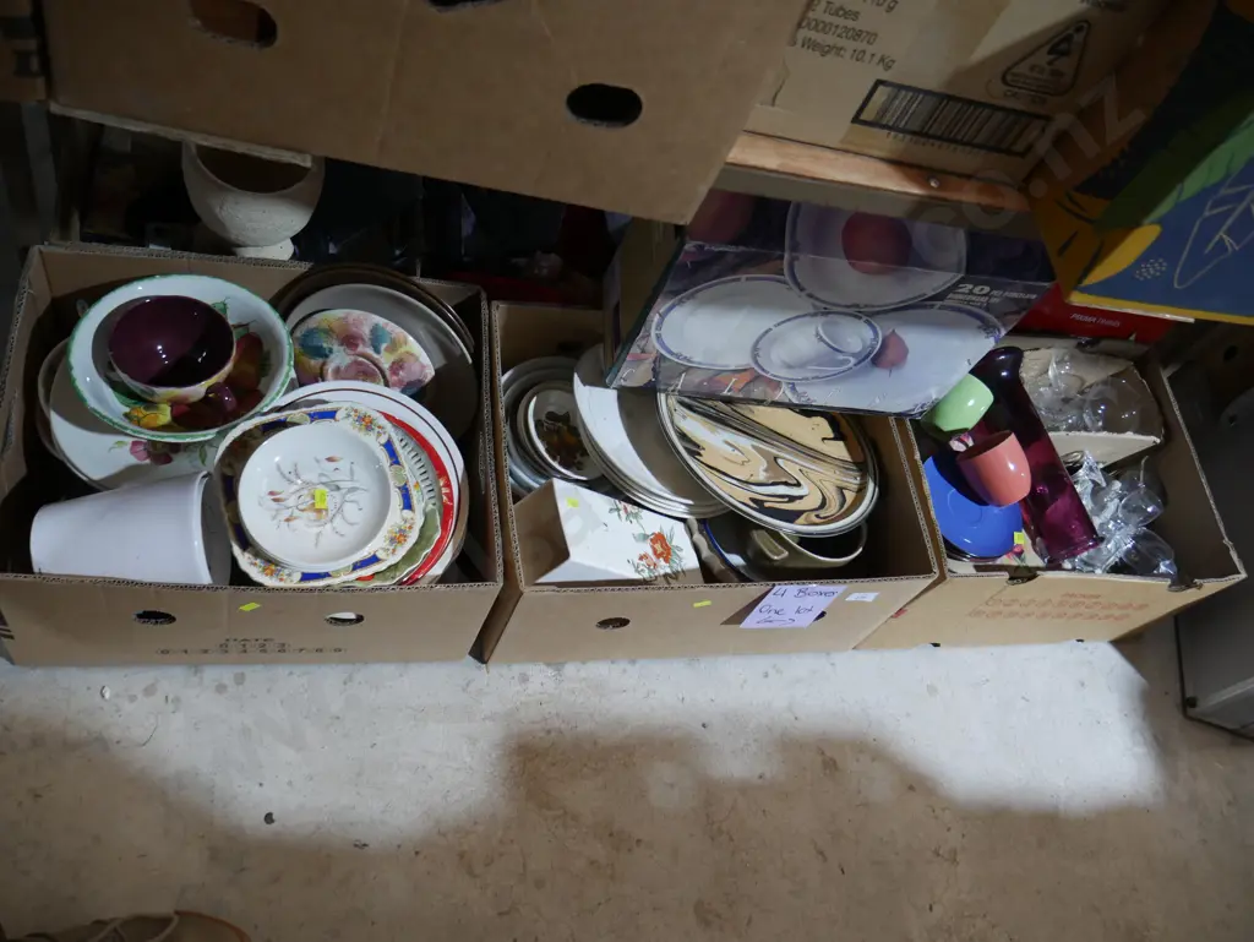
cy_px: 471
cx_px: 627
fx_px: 1015
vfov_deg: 49.8
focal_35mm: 28
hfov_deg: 63.4
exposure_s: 1/60
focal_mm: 14
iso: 640
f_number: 3.5
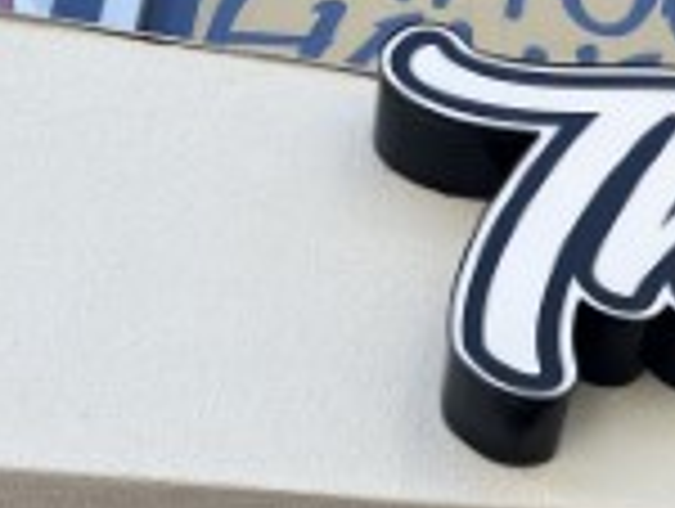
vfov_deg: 18.6
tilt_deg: +34.9
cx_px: 846
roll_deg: +9.4
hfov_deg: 22.6
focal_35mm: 78
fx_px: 1523
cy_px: 459
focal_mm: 5.1
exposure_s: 1/951
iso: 50
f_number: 1.6
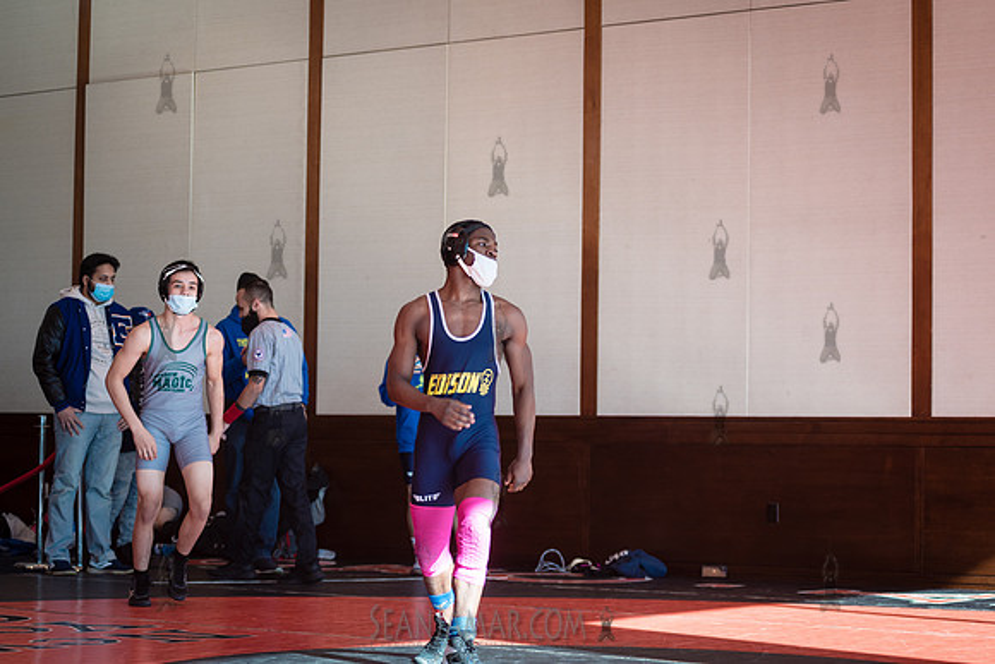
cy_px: 332
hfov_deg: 23.6
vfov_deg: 15.9
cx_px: 498
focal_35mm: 86
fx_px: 2377
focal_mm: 86
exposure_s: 1/400
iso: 400
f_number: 4
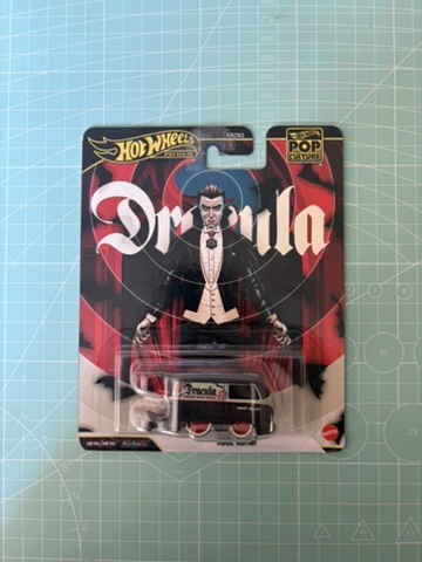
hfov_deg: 53.1
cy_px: 281
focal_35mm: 26
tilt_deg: -87.2
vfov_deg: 67.3
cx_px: 211
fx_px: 423
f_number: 1.6
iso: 200
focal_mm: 5.96
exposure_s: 1/60
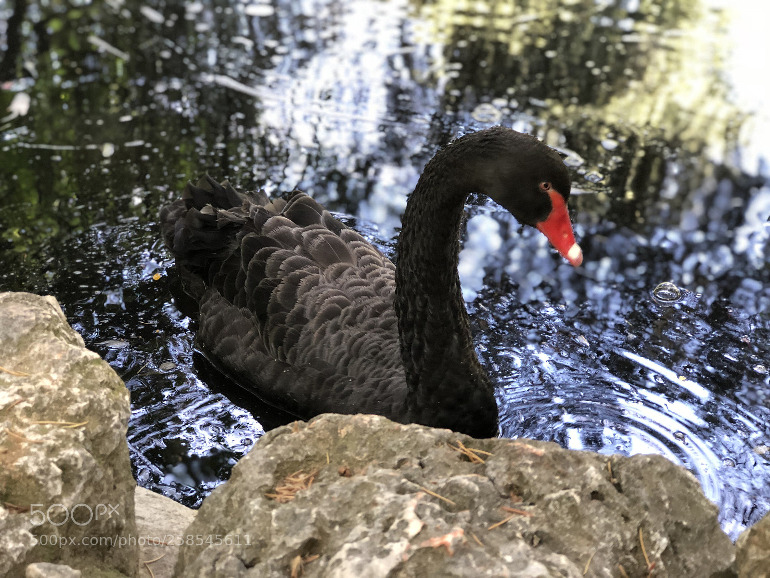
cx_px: 385
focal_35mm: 57
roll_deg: +0.5
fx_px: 1268
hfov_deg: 33.8
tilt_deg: -29.8
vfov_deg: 25.7
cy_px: 289
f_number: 2.8
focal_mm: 6.6
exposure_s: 1/60
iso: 250
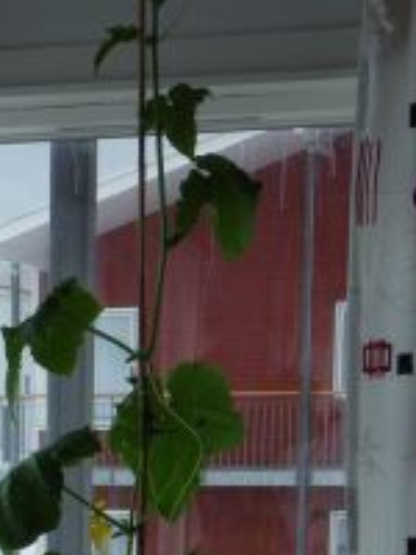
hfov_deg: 11.4
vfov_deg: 14.7
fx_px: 2019
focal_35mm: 126
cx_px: -130
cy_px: 783
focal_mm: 7.5
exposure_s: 1/500
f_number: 5
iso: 125
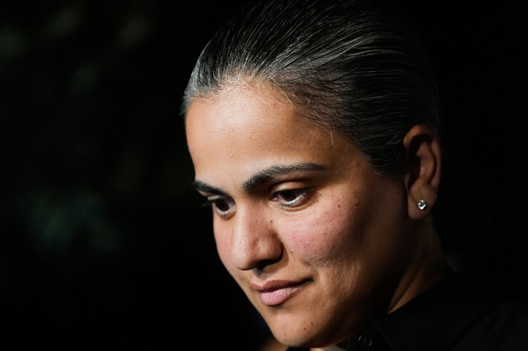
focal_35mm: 225
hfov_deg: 9.2
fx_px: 3298
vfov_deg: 6.1
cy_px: 184
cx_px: 255
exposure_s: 1/250
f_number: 2.8
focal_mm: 173
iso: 3200
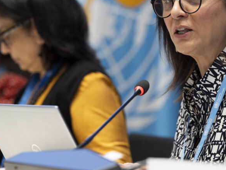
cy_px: 43
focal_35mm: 223
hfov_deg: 8.9
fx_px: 1457
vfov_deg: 6.7
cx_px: 109
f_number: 3.5
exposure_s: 1/160
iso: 1600
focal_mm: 135
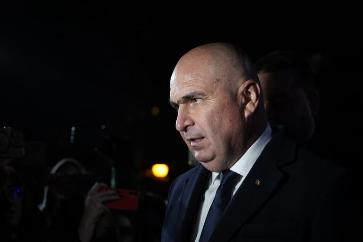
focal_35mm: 70
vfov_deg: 19.5
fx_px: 706
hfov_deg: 28.8
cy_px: 121
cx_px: 182
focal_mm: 70
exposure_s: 1/250
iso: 2000
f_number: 4
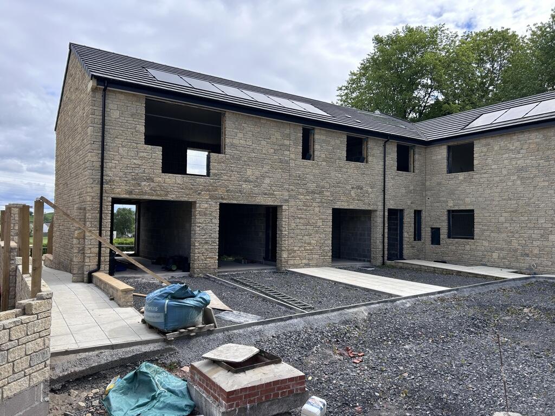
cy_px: 208
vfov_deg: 53.1
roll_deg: -1.0
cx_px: 278
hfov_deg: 67.3
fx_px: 417
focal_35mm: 26
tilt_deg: +3.7
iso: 50
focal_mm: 5.7
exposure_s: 1/2123
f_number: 1.5
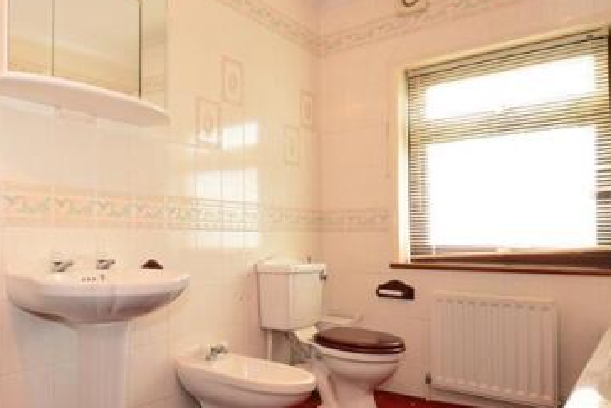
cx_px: 138
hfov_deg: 62.6
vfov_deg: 48.0
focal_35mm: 27
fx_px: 458
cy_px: 214
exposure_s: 1/5
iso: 400
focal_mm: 10
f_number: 5.6
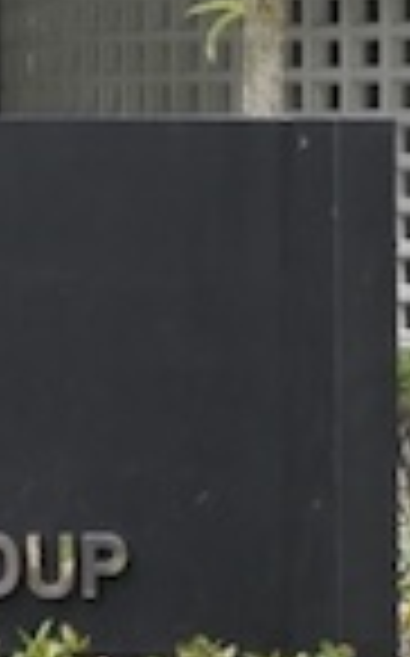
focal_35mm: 258
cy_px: -65
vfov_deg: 8.1
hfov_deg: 5.0
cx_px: -518
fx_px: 4622
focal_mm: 24
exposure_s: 1/50
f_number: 7.1
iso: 160
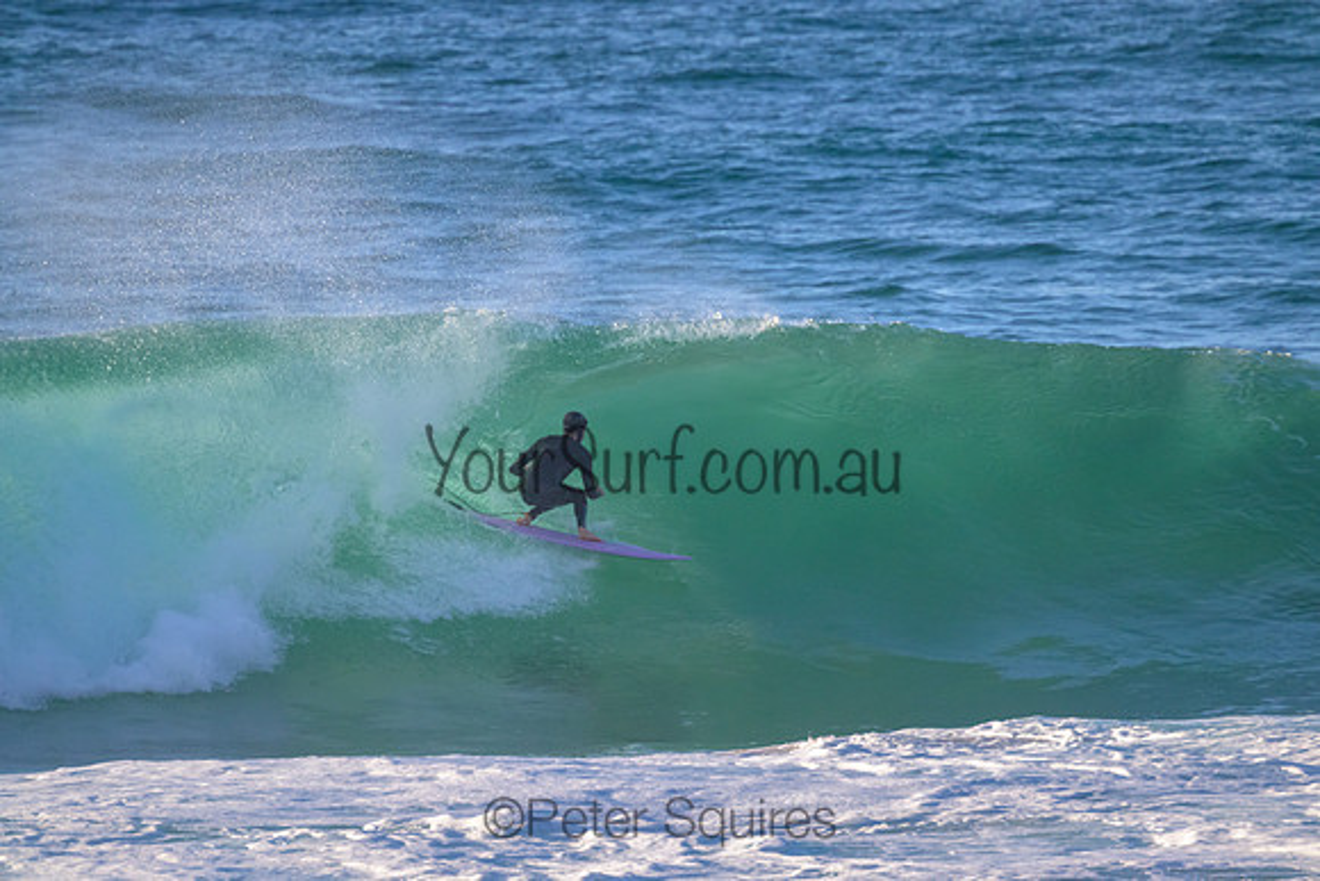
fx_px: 29339
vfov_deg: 1.7
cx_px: 660
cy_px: 440
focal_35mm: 800
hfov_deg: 2.6
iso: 2200
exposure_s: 1/1600
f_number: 11
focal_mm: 800
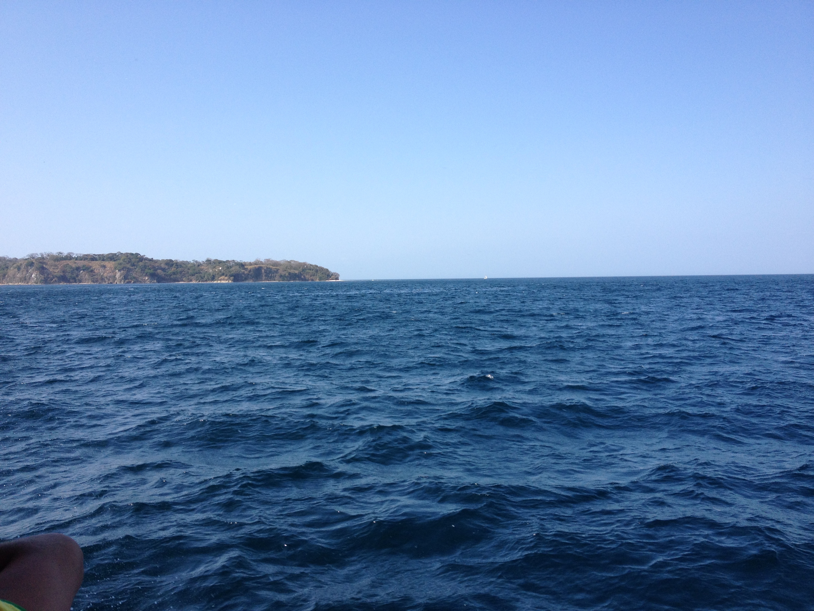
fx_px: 823
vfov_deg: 40.7
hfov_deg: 52.6
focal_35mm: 35
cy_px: 306
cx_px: 407
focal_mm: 4.28
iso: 50
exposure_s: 1/1346
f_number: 2.4
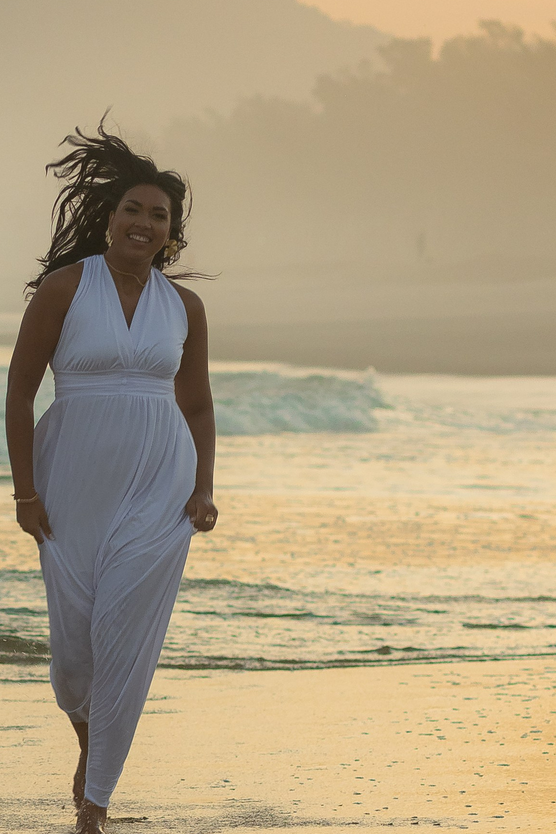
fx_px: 6976
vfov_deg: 6.8
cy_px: 162
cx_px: -70
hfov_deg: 4.6
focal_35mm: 301
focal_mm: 85
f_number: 4.5
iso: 250
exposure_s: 1/250
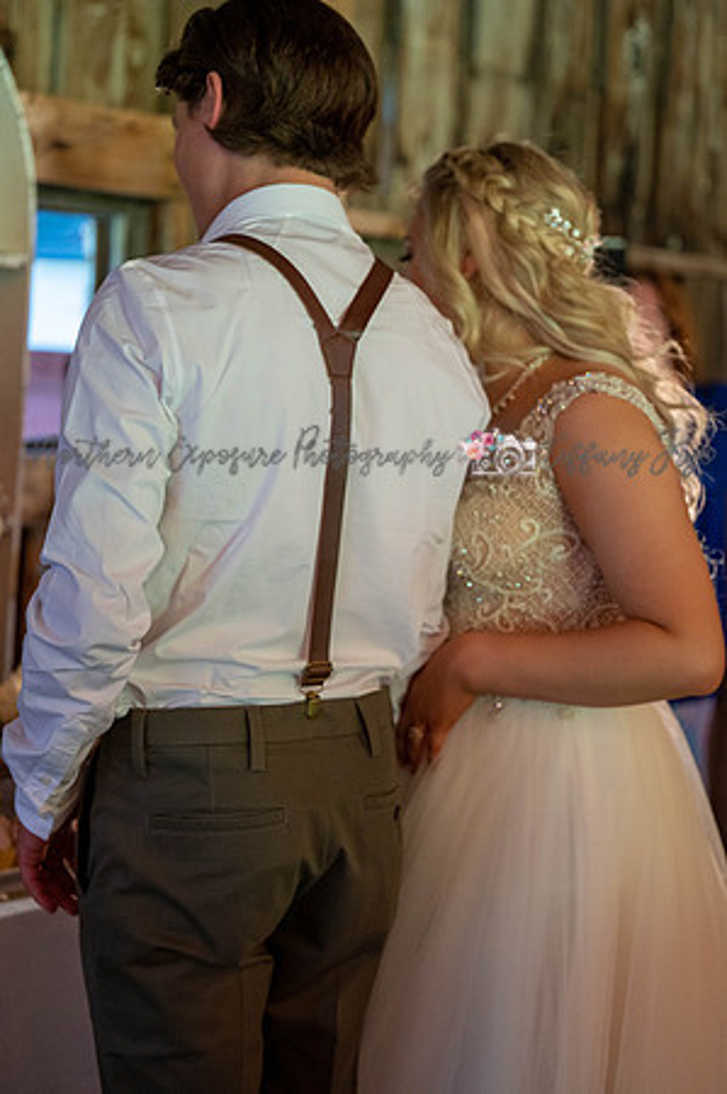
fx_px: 2125
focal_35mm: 70
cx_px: 364
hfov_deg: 19.4
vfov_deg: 28.9
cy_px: 547
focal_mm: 70
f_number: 2.8
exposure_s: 1/80
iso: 3200
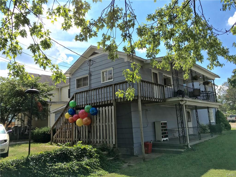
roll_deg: +2.2
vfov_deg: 48.2
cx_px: 118
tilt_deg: +11.1
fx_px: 198
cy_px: 88
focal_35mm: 29
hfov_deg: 61.7
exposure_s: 1/1789
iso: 25
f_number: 2.2
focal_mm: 4.15
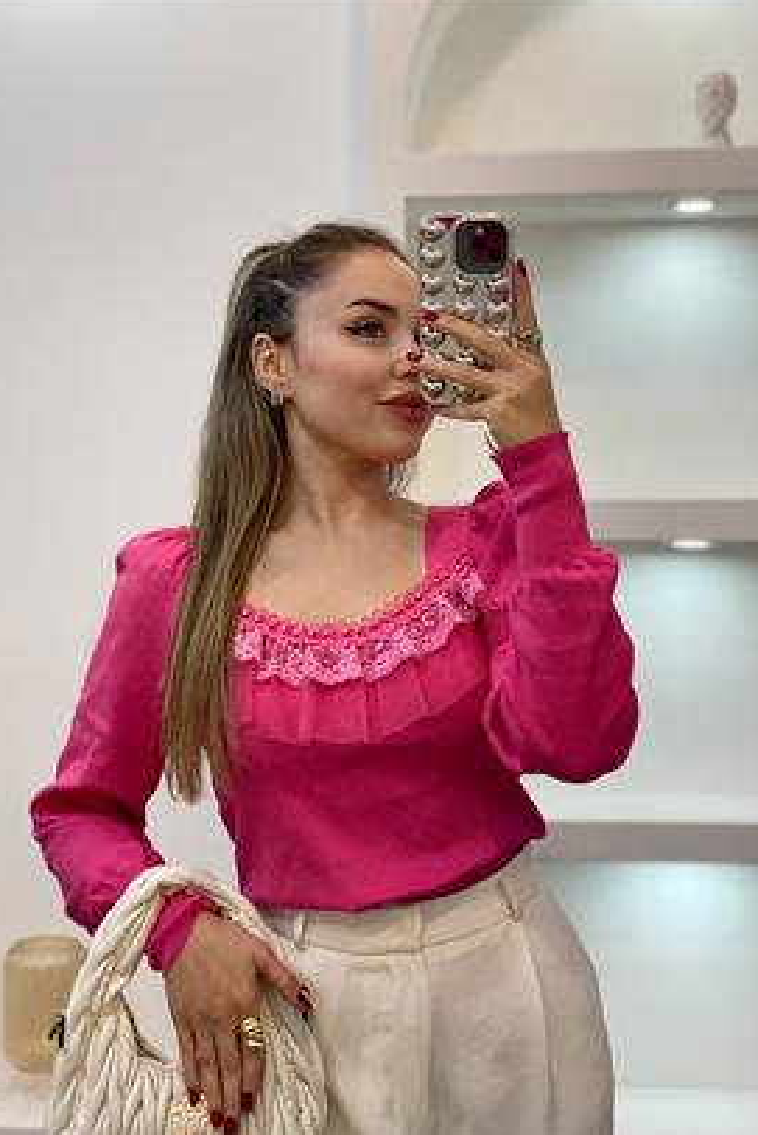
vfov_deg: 36.2
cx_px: 327
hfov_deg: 24.6
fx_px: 1735
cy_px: 563
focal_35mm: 55
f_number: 2
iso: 80
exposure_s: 1/100
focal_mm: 6
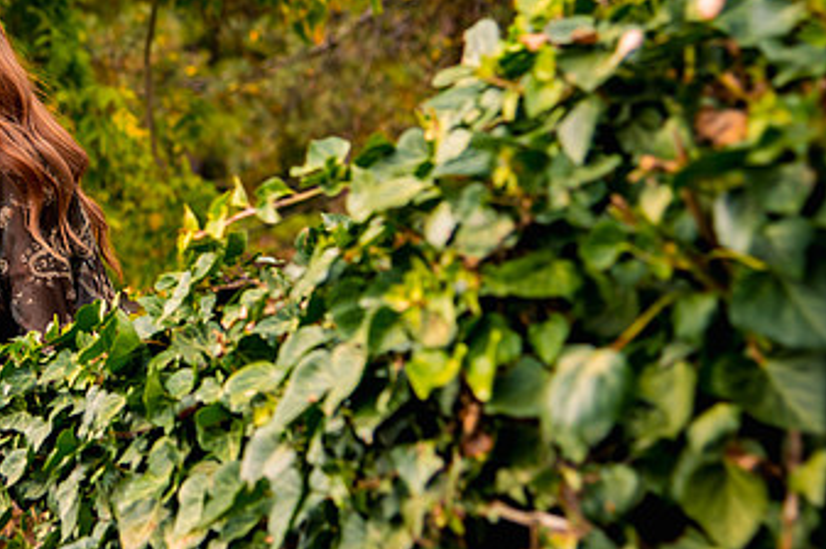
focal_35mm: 116
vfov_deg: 11.8
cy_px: 191
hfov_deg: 17.4
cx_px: 98
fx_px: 2659
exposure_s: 1/100
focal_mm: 55
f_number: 4
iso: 200
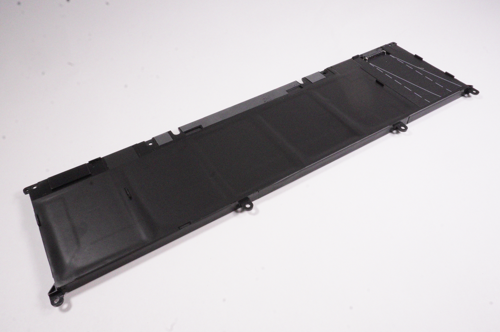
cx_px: 250
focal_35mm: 28
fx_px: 395
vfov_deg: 45.6
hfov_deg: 64.6
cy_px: 166
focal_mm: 19
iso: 10000
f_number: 22
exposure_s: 1/250
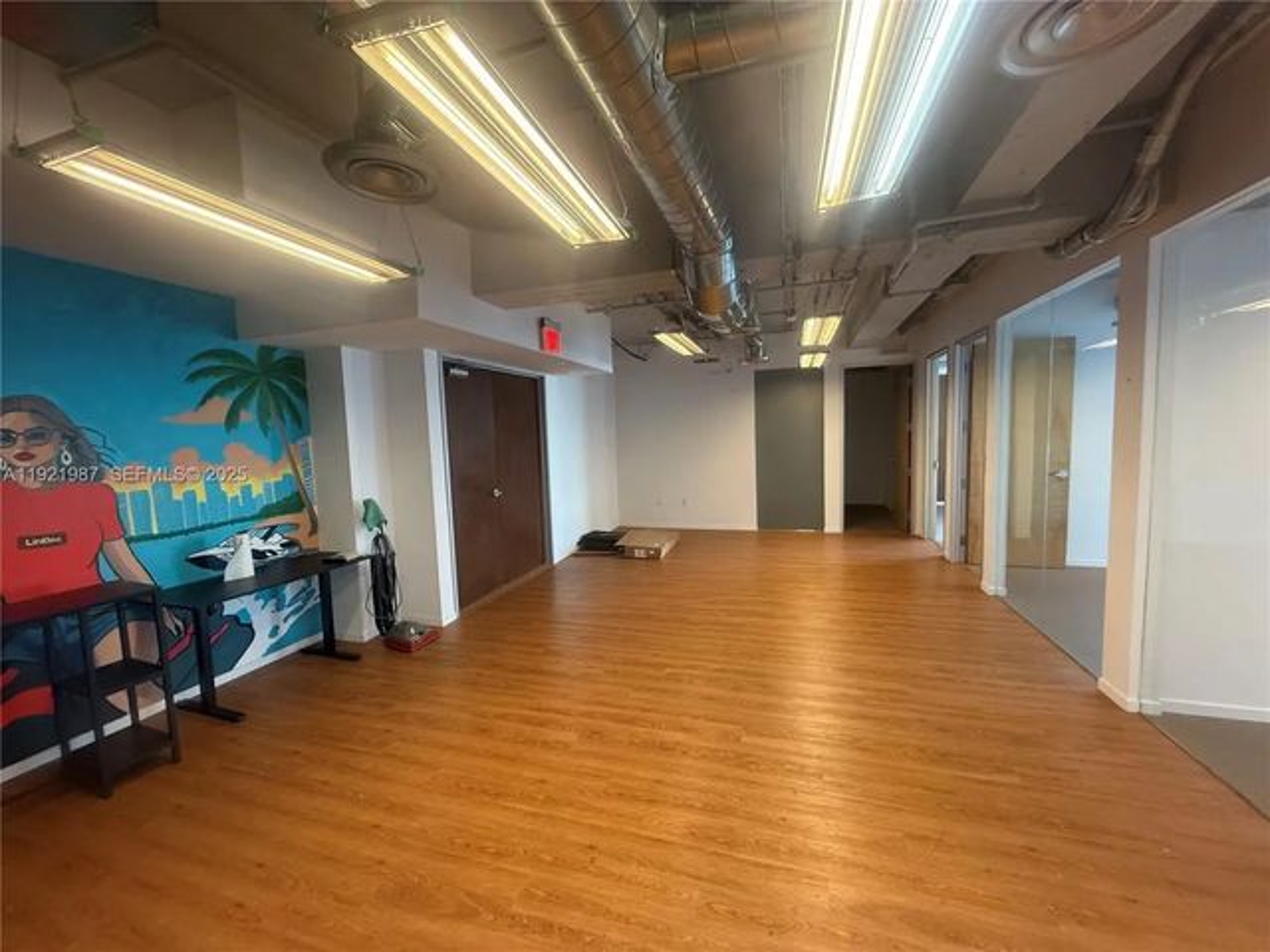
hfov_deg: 102.1
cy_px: 476
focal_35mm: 14
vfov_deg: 85.7
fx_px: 514
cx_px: 635
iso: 400
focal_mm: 2.22
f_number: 2.2
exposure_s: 1/120
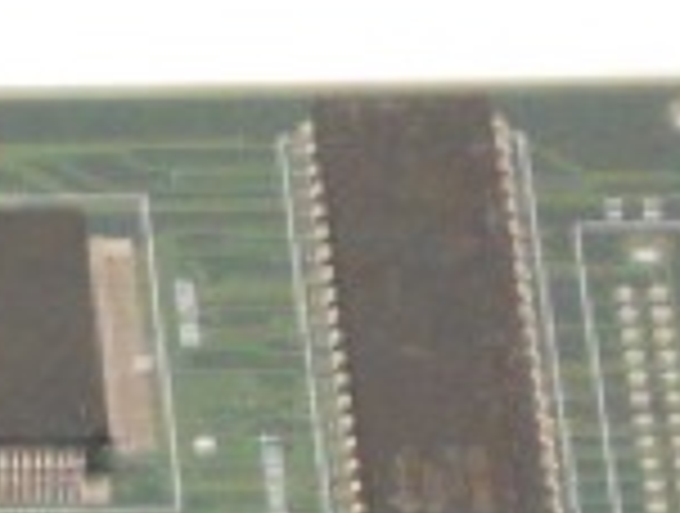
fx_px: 16383
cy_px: 1634
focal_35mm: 832
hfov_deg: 2.4
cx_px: -1130
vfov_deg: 1.8
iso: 640
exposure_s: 1/60
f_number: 6.2
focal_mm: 22.6
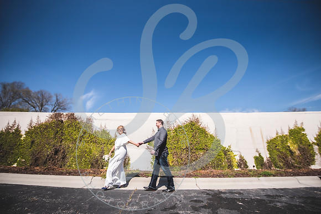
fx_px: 127
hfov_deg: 103.3
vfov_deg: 80.3
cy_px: 107
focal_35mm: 14
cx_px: 162
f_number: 2.8
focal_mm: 14
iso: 100
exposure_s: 1/3200
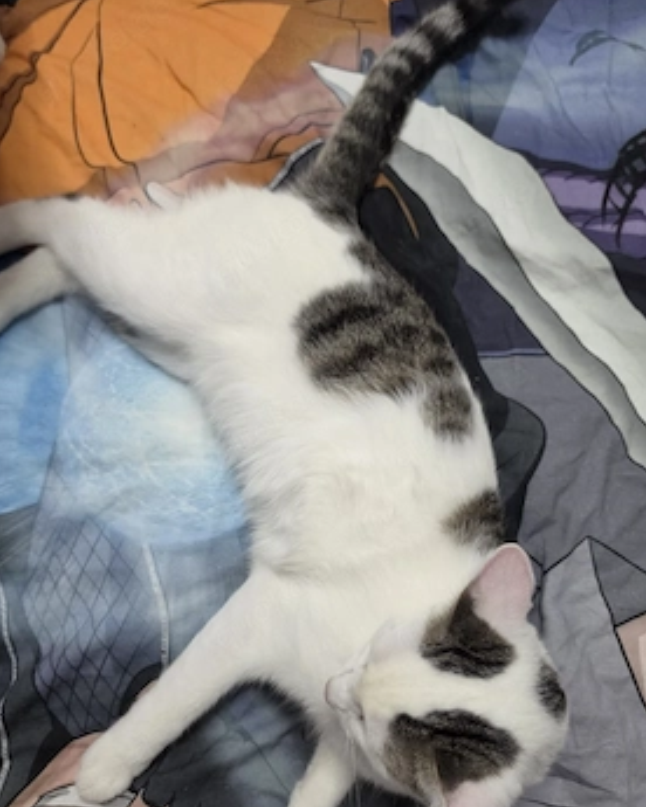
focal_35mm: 26
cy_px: 440
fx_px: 621
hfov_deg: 54.9
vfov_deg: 65.9
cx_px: 332
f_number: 1.4
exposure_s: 1/101
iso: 250
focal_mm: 6.5
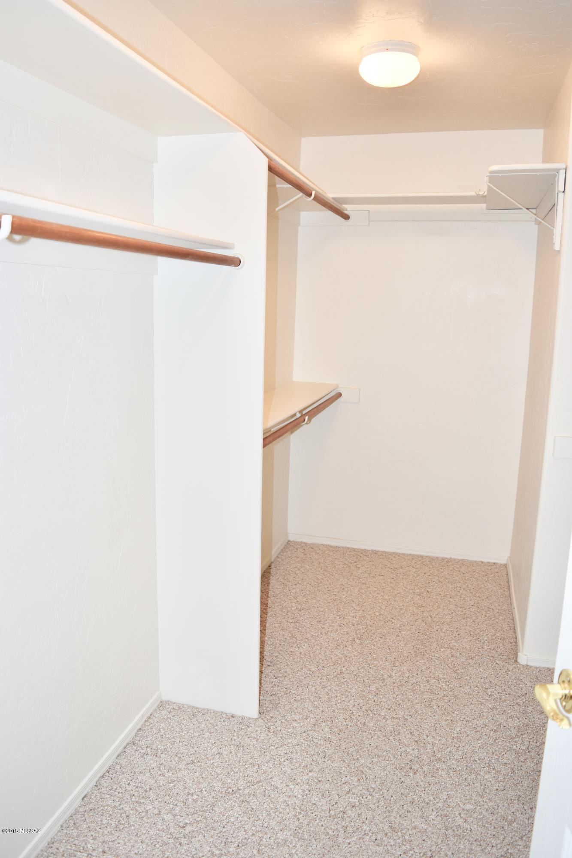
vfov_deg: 67.4
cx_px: 286
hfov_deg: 47.9
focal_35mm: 27
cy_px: 429
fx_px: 644
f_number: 3.5
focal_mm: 18
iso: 100
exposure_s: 1/60
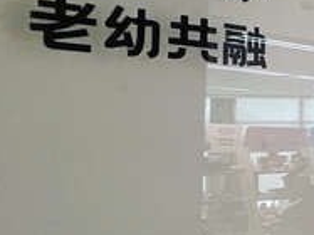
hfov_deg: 16.4
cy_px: 99
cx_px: 705
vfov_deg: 21.0
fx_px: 635
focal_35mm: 70
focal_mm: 1.57
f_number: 1.8
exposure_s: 1/50
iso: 250
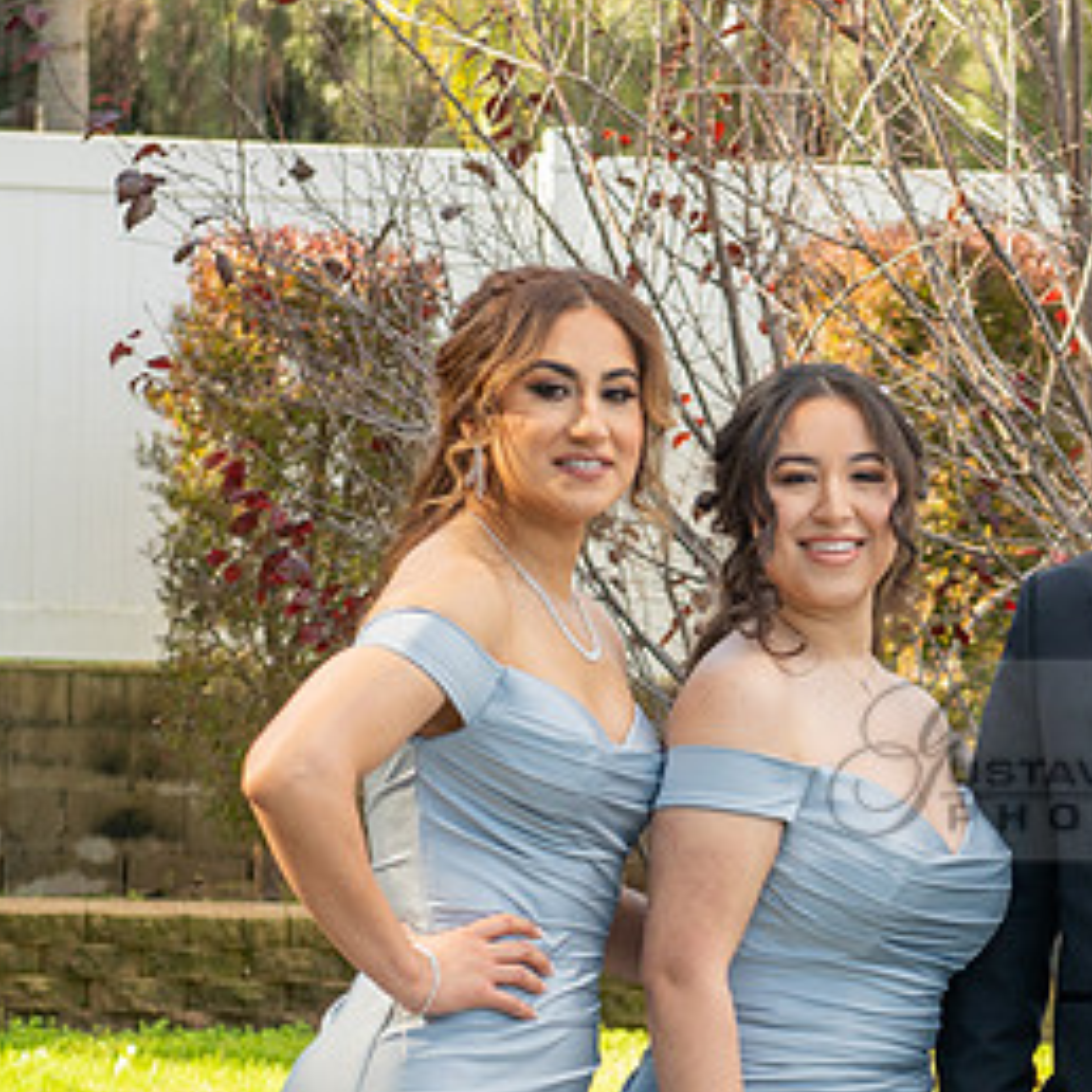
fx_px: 6282
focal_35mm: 176
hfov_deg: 9.9
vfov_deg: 9.9
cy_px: 1100
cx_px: 1063
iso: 200
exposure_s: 1/200
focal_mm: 56
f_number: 5
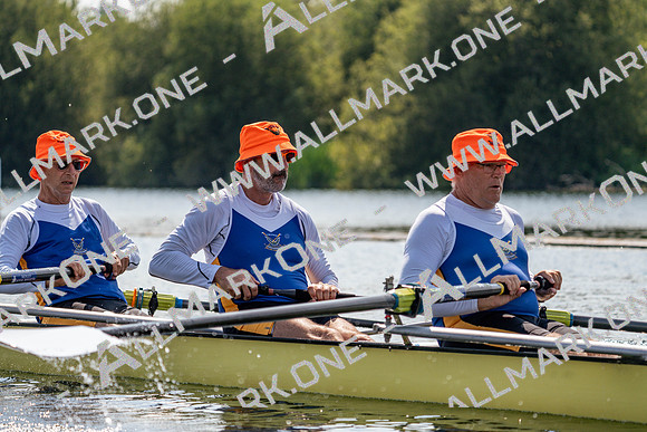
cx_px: 324
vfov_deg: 6.9
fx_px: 3595
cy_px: 216
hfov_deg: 10.3
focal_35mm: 200
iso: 200
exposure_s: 1/1600
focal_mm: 200
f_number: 5.6
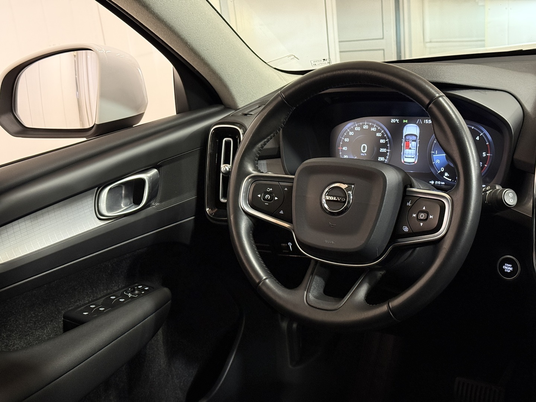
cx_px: 268
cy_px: 201
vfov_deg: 30.3
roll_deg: +6.3
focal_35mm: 48
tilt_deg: -17.8
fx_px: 743
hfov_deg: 39.7
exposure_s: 1/39
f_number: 1.78
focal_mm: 6.76
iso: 400
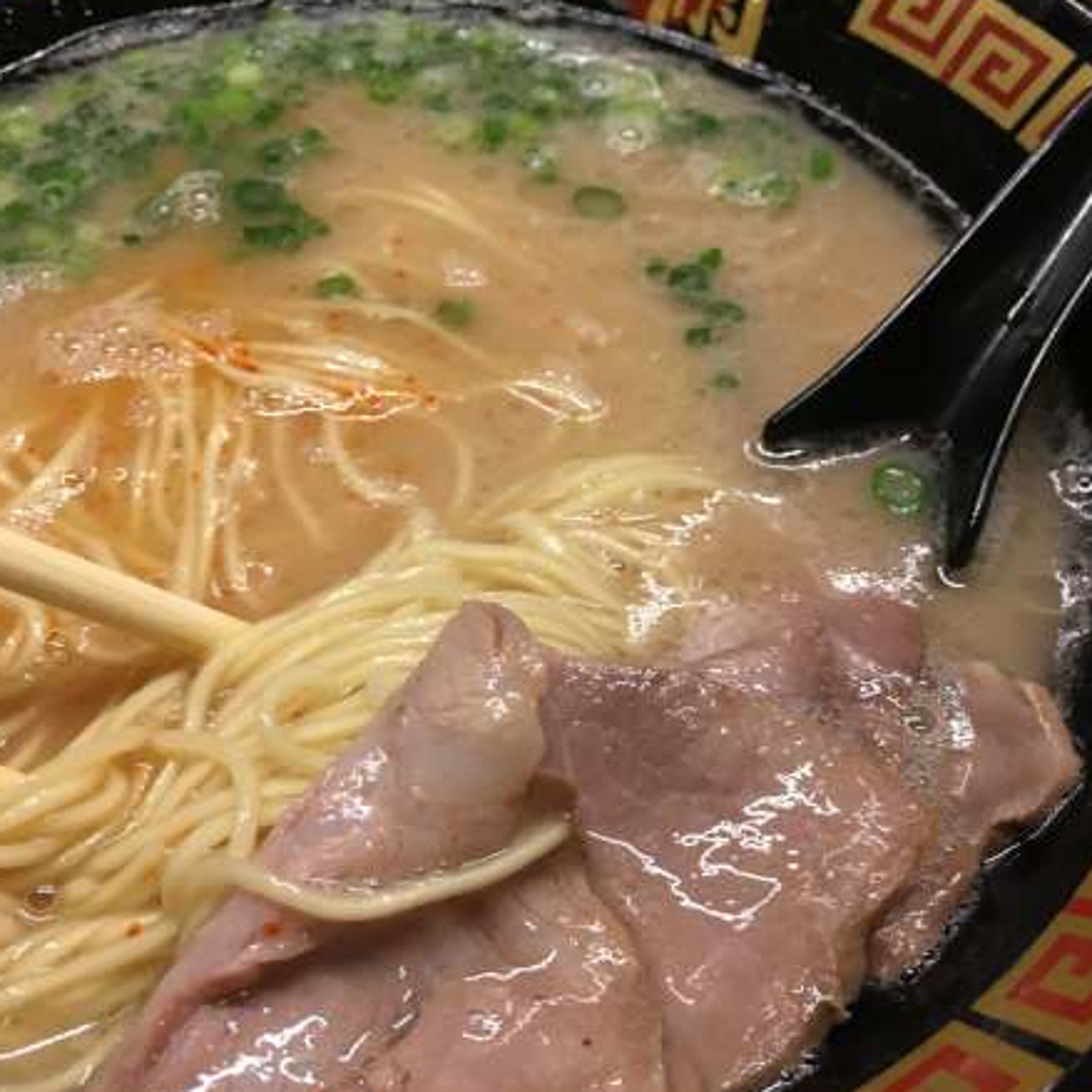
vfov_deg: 47.2
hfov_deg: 47.2
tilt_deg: -55.3
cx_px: 545
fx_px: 1249
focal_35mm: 35
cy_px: 597
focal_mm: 4.15
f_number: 2.2
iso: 32
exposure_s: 1/30
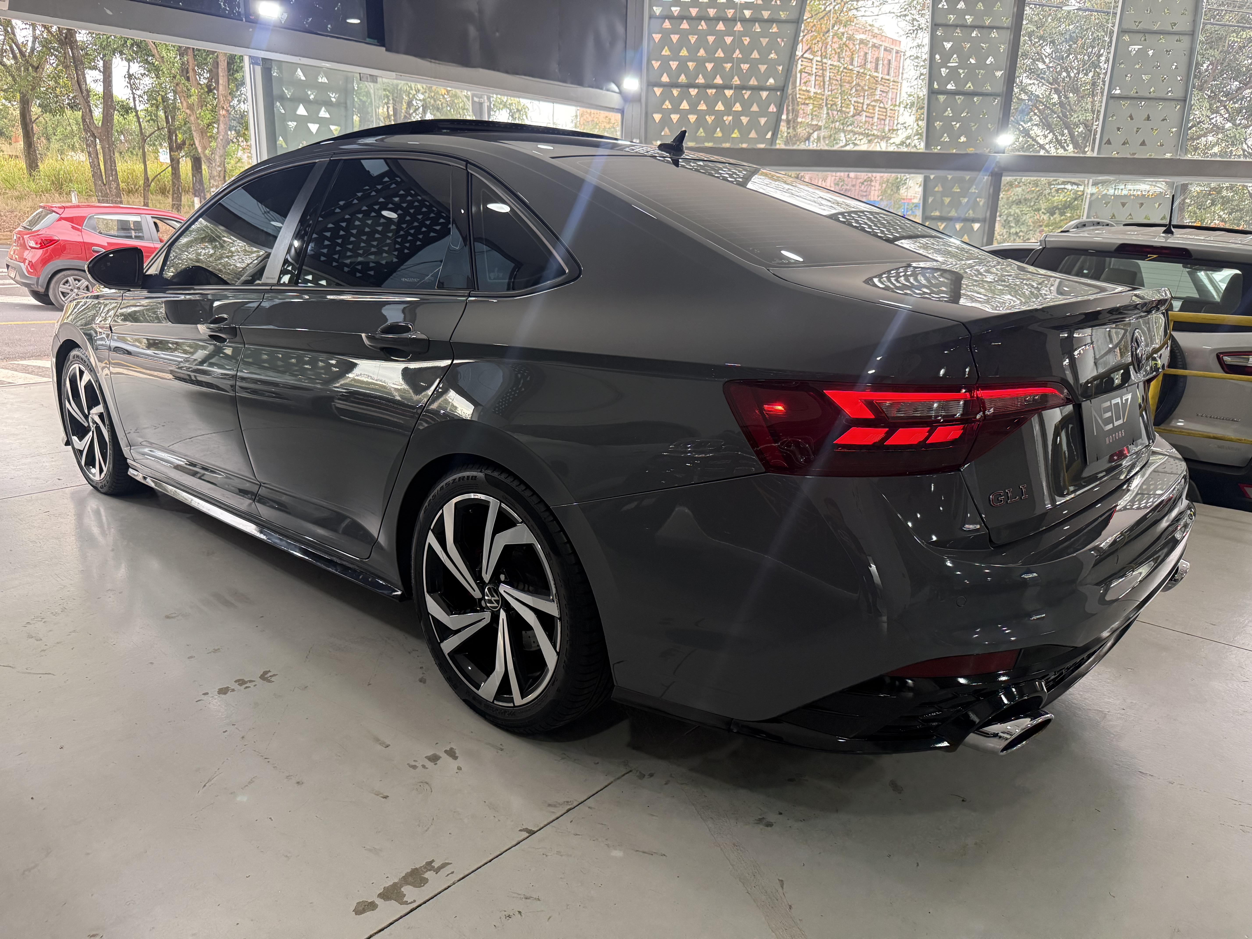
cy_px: 470
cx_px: 626
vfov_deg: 56.8
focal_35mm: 24
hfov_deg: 71.6
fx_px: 868
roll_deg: -1.4
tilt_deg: -15.6
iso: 400
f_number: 1.78
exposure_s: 1/120
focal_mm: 6.76
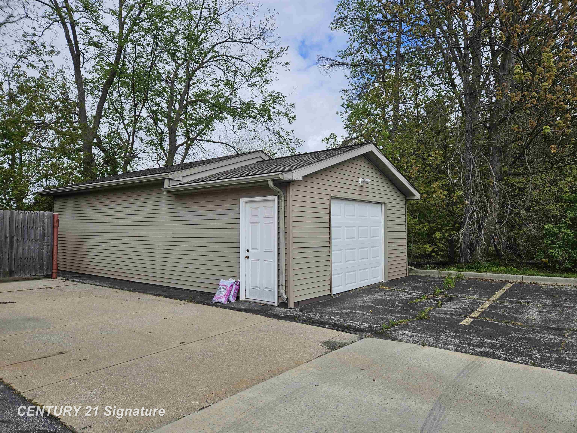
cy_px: 216
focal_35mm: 23
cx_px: 288
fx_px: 383
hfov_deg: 73.9
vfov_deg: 58.9
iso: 25
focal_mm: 5.4
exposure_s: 1/1804
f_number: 1.8
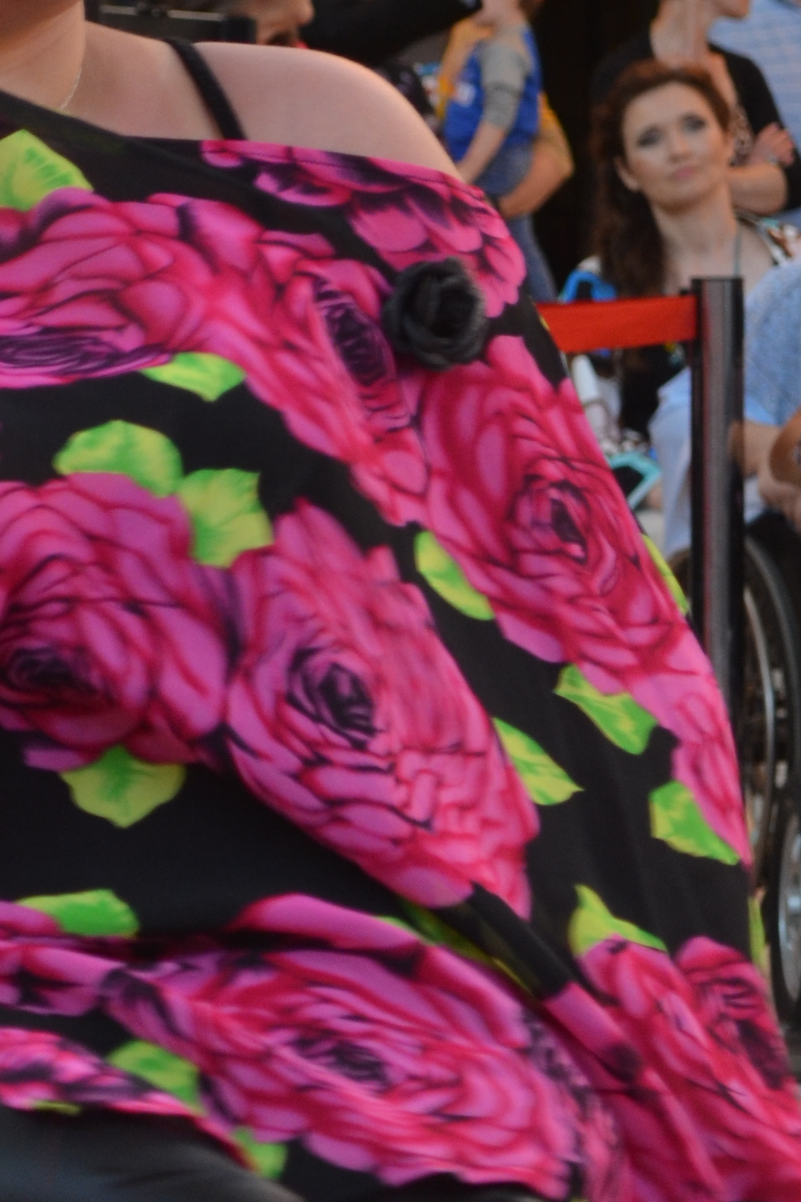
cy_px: 761
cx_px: 81
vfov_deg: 8.8
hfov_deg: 5.9
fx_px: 7825
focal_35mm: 234
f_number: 5.6
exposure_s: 1/60
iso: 400
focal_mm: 55
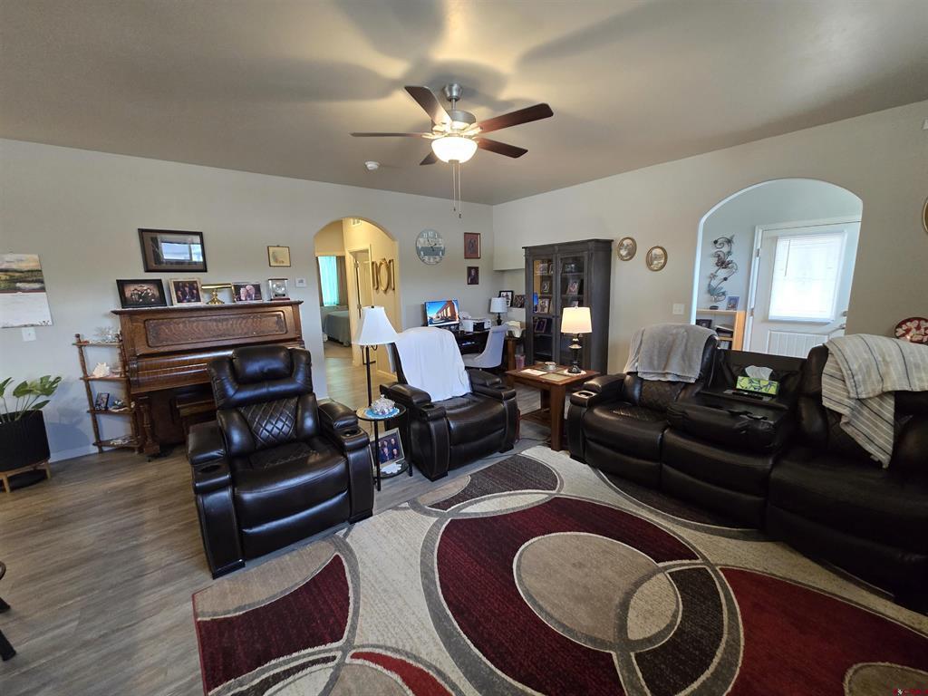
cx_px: 464
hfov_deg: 106.2
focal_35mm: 13
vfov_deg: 89.9
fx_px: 349
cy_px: 348
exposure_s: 1/60
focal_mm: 2.2
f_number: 2.2
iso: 400
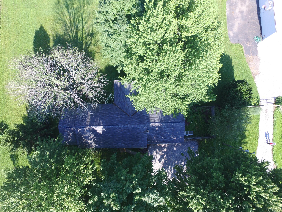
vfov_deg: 66.0
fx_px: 163
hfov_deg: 81.7
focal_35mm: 20
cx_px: 141
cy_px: 106
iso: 100
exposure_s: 1/165
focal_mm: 3.61
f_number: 2.8
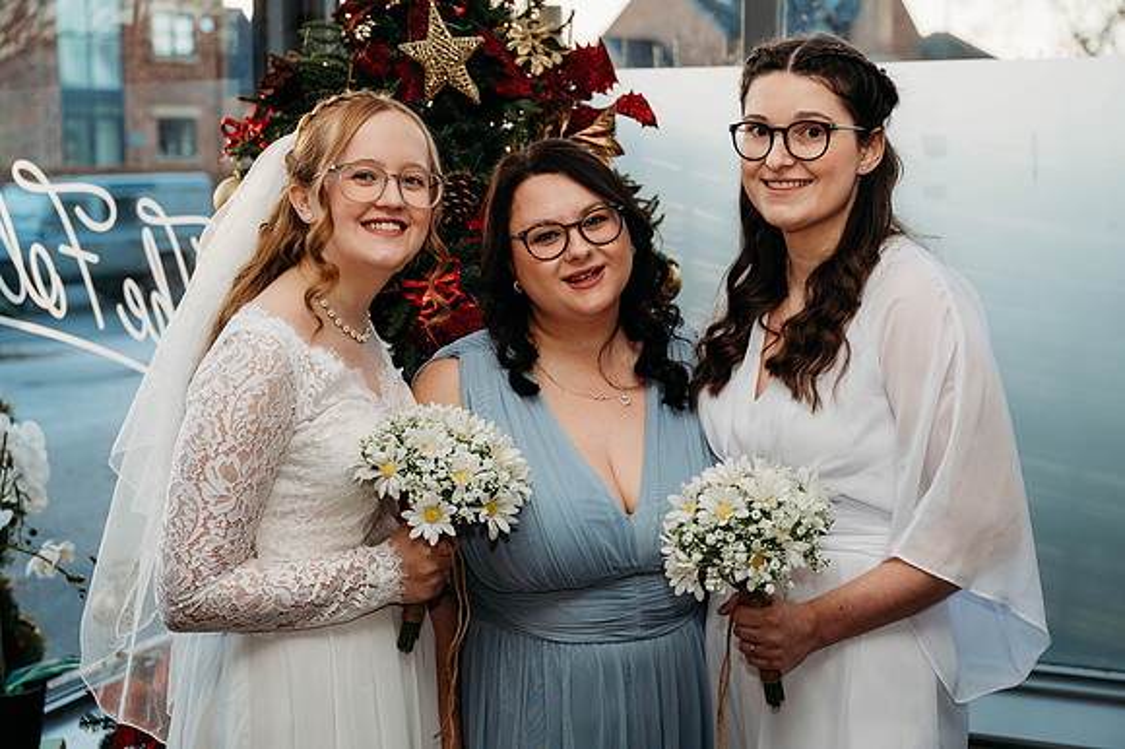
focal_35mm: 52
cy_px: 374
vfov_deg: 26.0
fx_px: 1624
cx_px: 562
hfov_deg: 38.2
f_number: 4
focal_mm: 52
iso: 220
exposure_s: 1/200
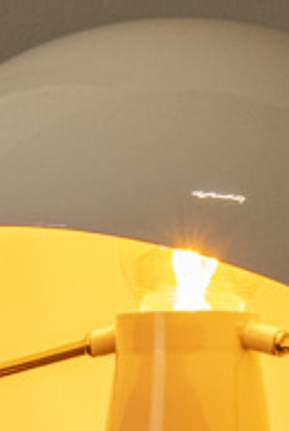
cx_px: -4
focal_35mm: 386
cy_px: 646
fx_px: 4631
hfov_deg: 3.6
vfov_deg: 5.3
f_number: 13
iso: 400
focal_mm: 50
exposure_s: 1/13
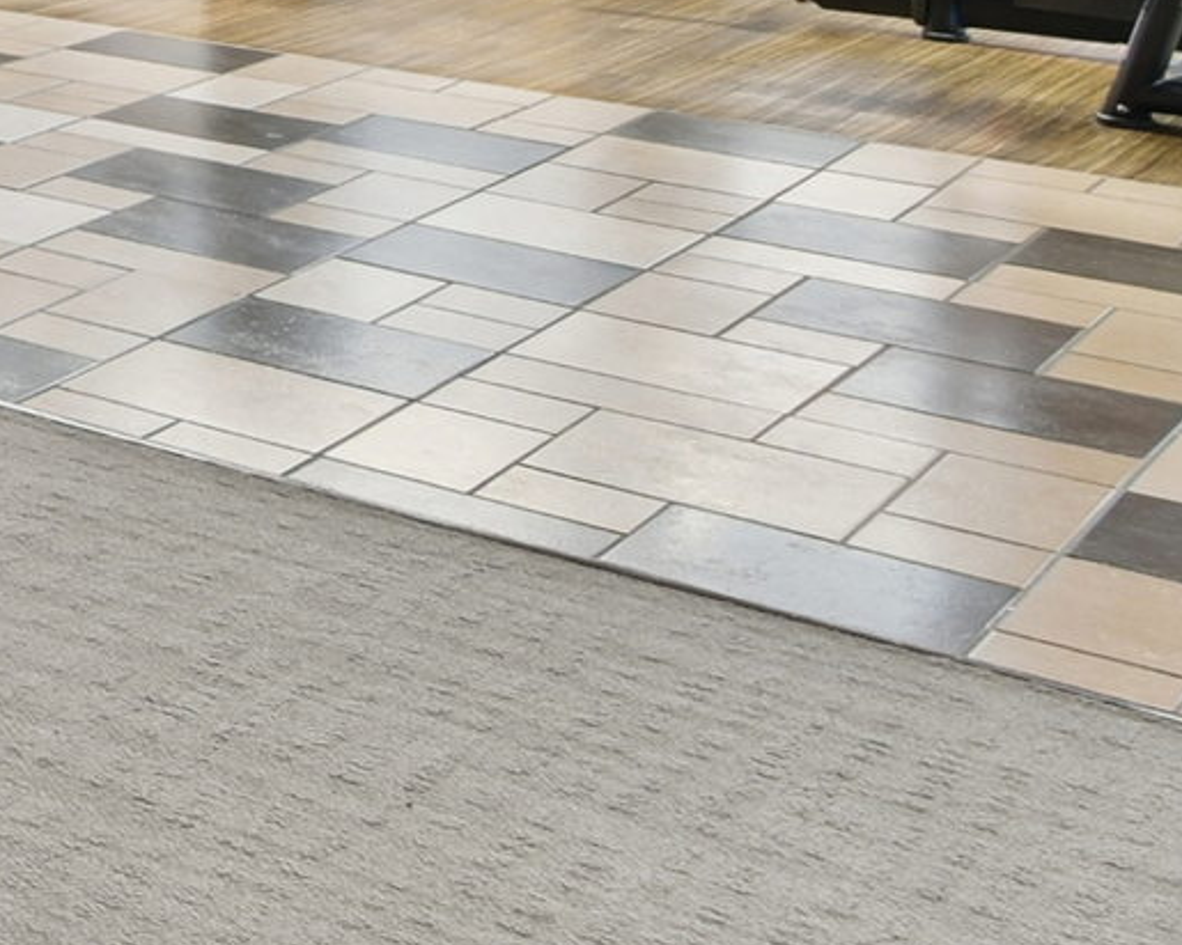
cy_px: -528
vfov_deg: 18.5
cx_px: -1418
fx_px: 2525
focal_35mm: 72
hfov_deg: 16.5
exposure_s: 5
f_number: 11
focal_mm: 11
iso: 160
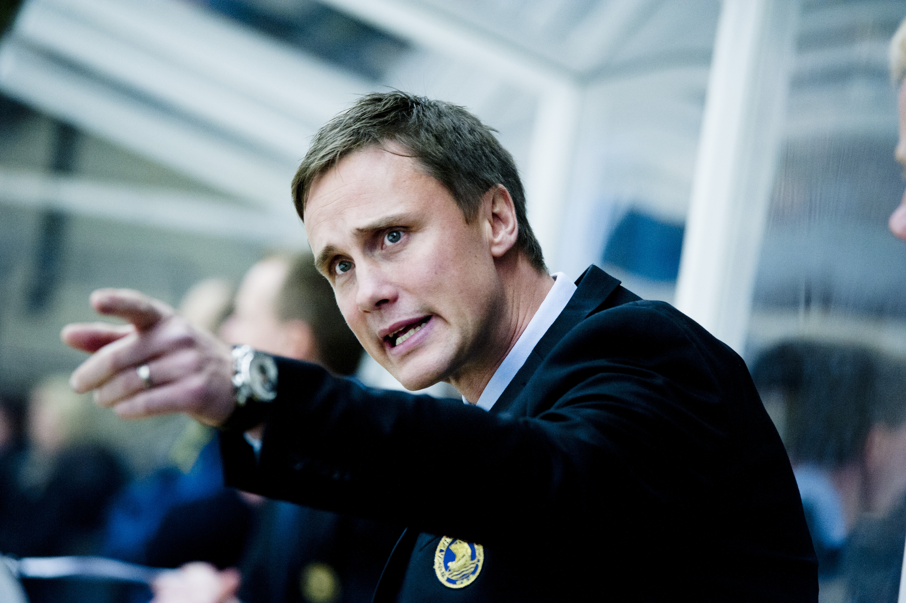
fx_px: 5030
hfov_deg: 10.3
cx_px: 453
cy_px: 302
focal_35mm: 200
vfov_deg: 6.9
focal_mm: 200
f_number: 4
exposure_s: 1/500
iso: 1000
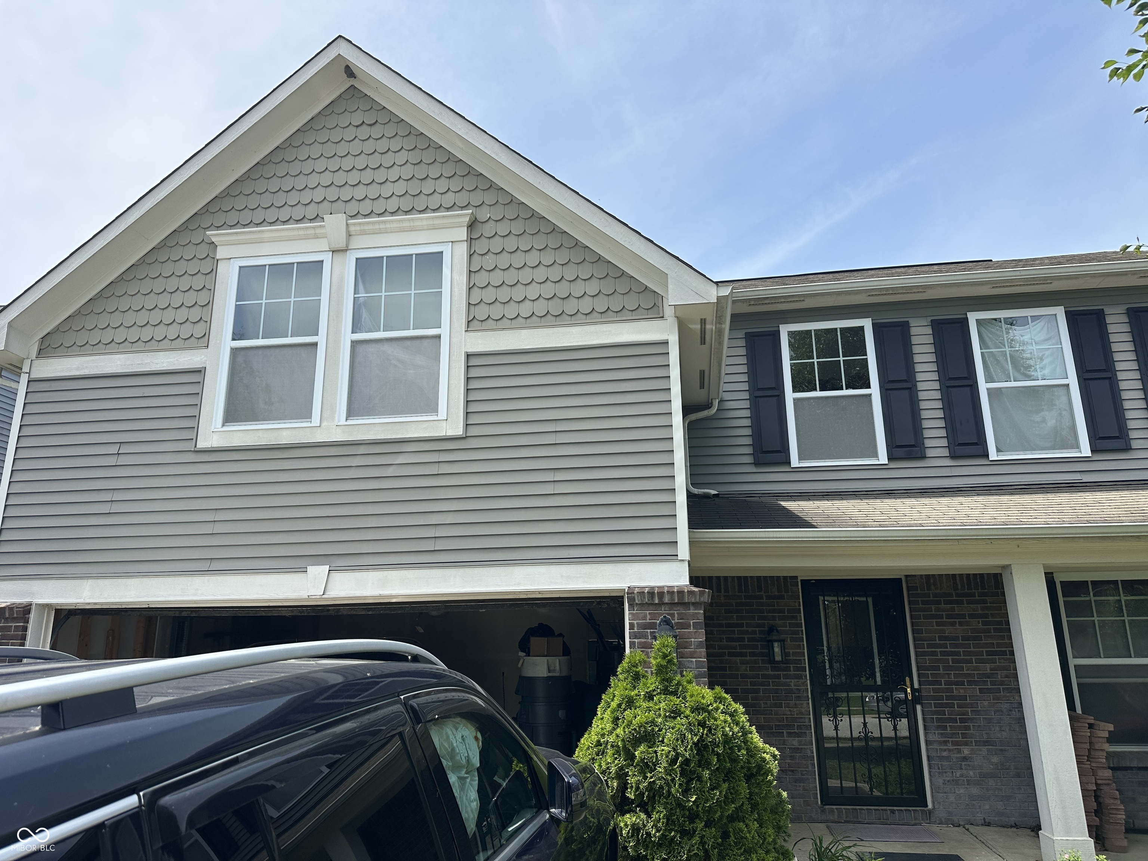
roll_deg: +0.2
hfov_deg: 71.6
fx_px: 796
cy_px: 430
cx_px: 574
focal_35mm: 24
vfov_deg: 56.8
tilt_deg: +17.3
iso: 80
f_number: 1.78
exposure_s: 1/2809
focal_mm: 6.86
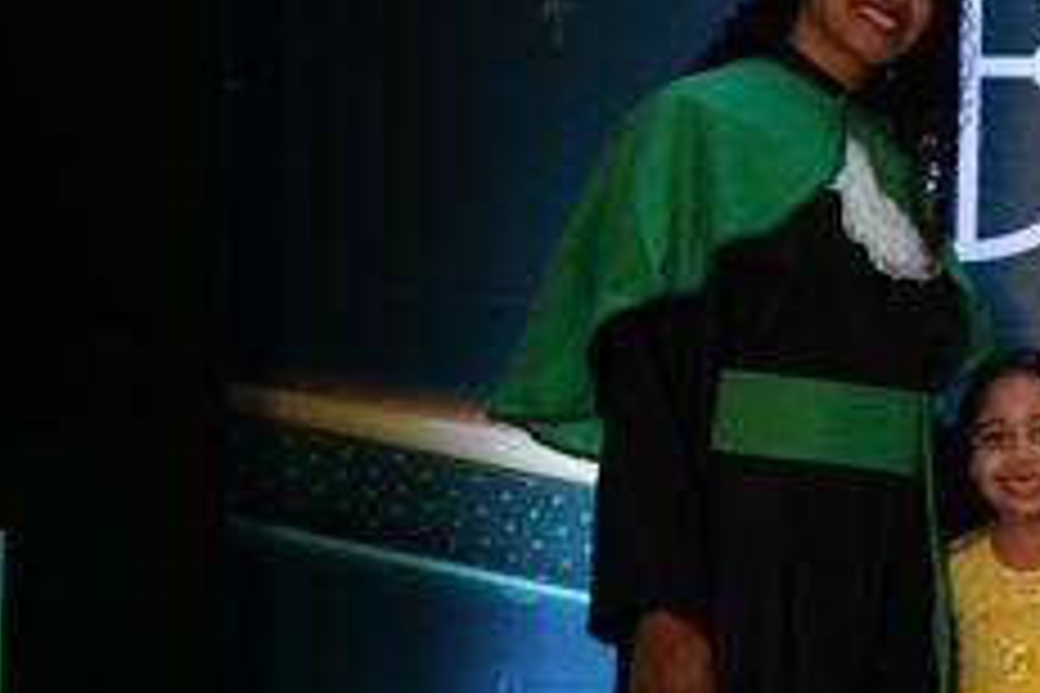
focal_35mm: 78
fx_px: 2253
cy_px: 238
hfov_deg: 23.4
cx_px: 1301
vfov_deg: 17.5
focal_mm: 30
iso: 1600
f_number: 4
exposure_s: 1/160
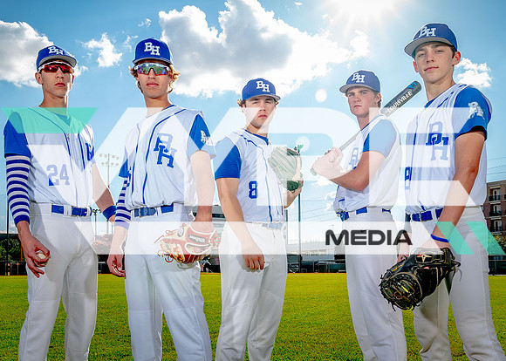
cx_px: 265
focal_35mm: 36
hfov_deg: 52.5
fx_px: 513
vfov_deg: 38.2
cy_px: 247
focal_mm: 24
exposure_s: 1/125
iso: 200
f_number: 11
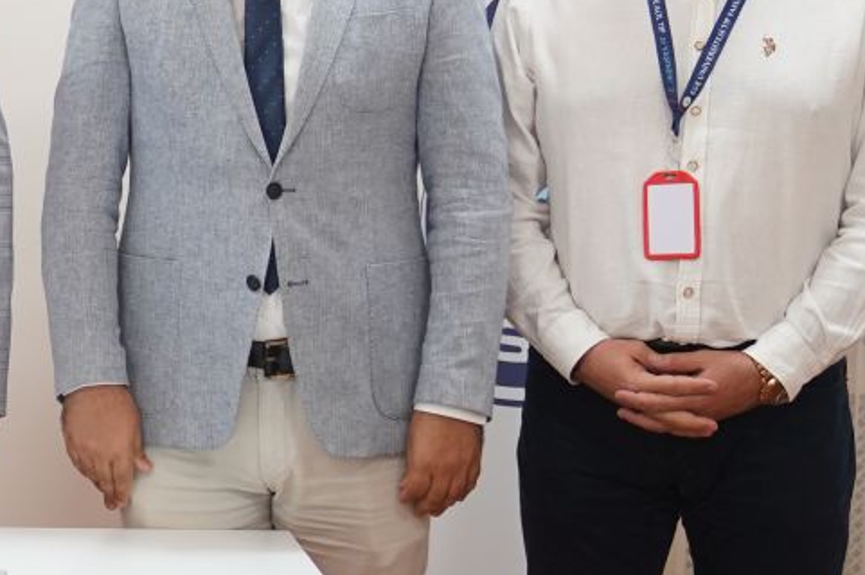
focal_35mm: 103
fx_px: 2473
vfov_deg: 13.2
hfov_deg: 18.9
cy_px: 142
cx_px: -137
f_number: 3.2
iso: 1600
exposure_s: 1/125
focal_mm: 33
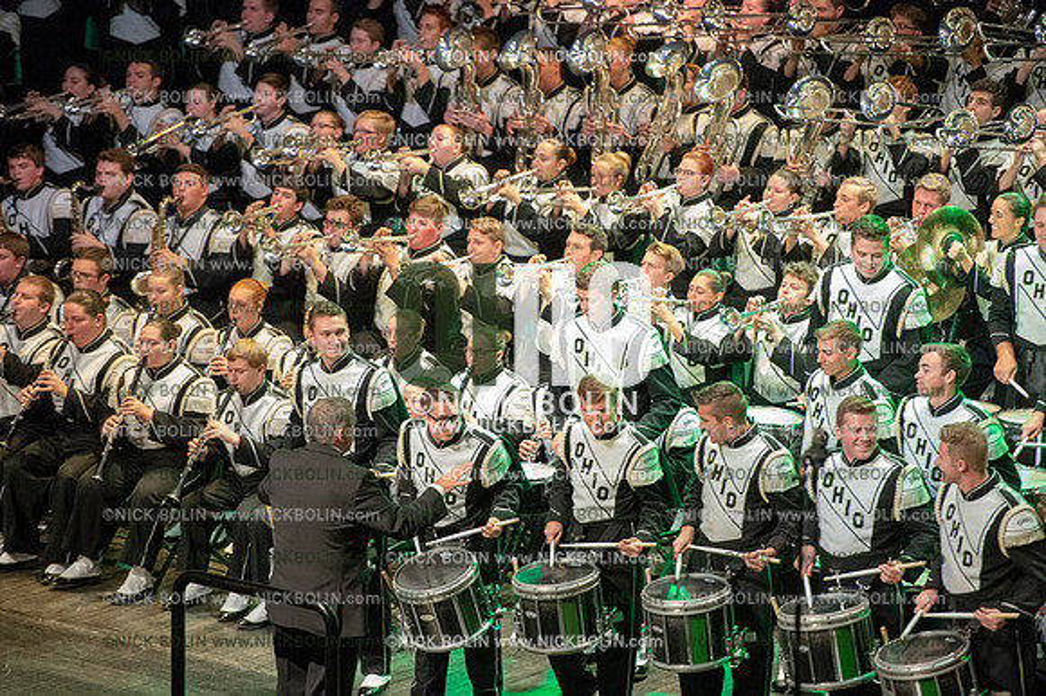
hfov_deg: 10.3
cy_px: 348
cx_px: 523
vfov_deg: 6.9
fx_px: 5808
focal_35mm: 200
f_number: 2.8
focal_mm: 200
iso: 8000
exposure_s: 1/640
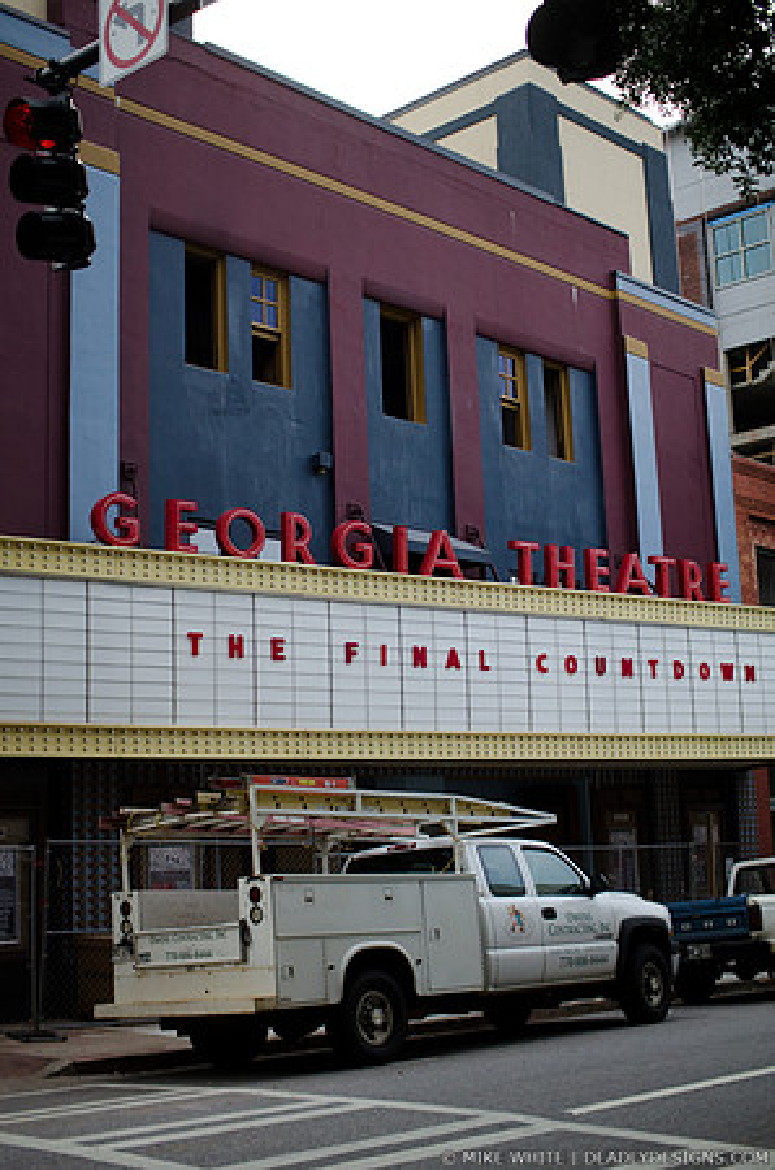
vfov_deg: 43.7
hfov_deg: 29.7
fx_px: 1460
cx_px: 388
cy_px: 585
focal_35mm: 45
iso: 1000
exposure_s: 1/8000
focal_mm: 30
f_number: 2
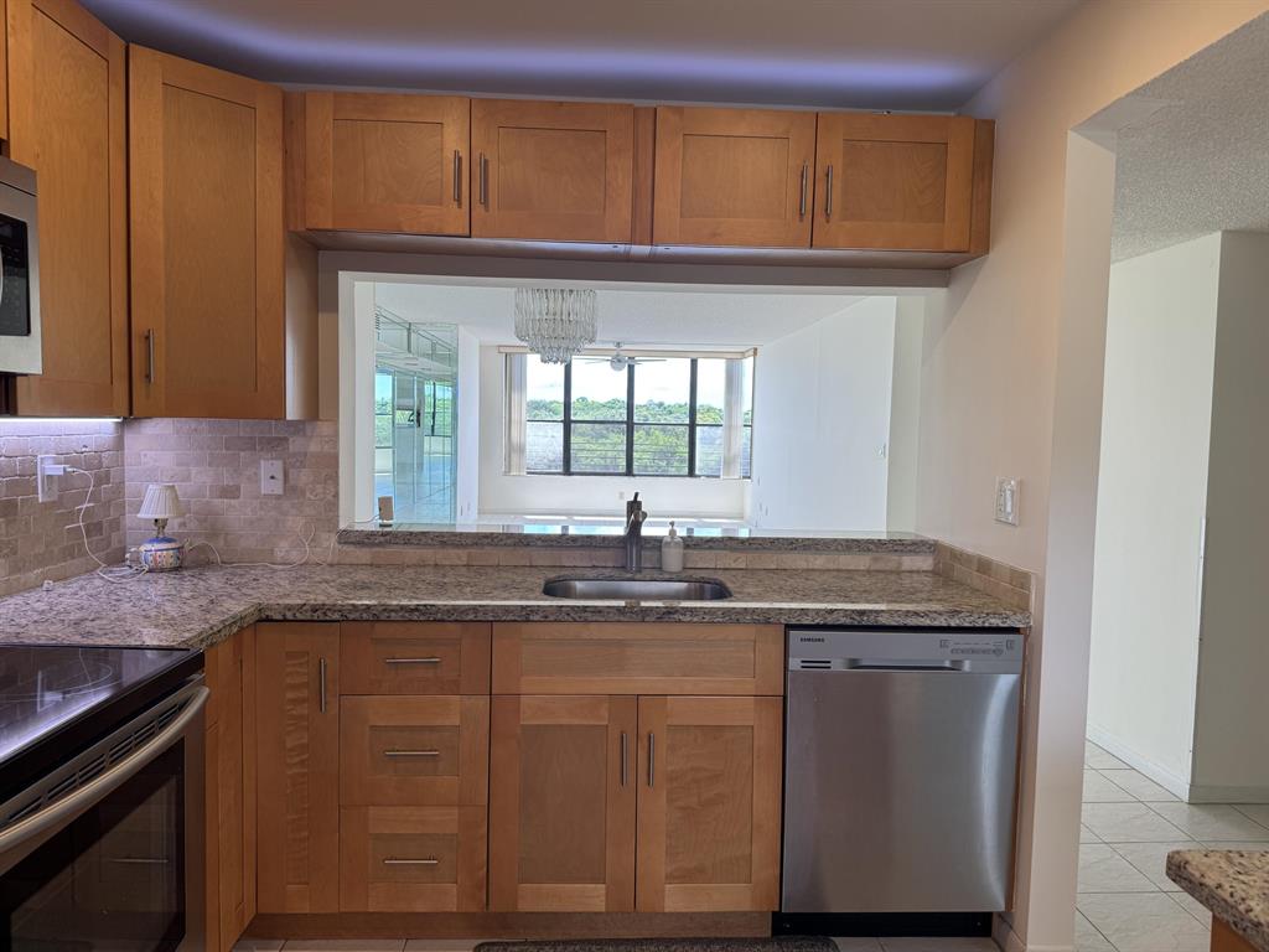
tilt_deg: -2.5
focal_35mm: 24
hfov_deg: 71.6
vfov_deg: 56.8
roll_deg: -0.7
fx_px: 880
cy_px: 476
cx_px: 634
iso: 64
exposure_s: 1/151
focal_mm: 6.76
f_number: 1.78
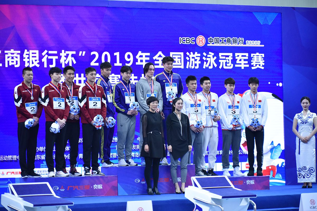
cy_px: 106
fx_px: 1497
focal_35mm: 170
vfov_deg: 8.1
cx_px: 158
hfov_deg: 12.1
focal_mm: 170
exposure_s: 1/640
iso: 5000
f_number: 4
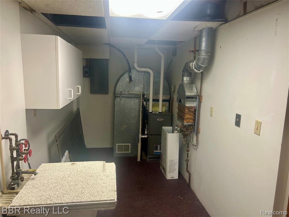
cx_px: 144
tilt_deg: -9.7
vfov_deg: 53.1
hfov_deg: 67.3
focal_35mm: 26
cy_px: 108
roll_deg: -0.1
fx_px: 217
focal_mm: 5.7
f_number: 1.5
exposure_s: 1/60
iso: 80
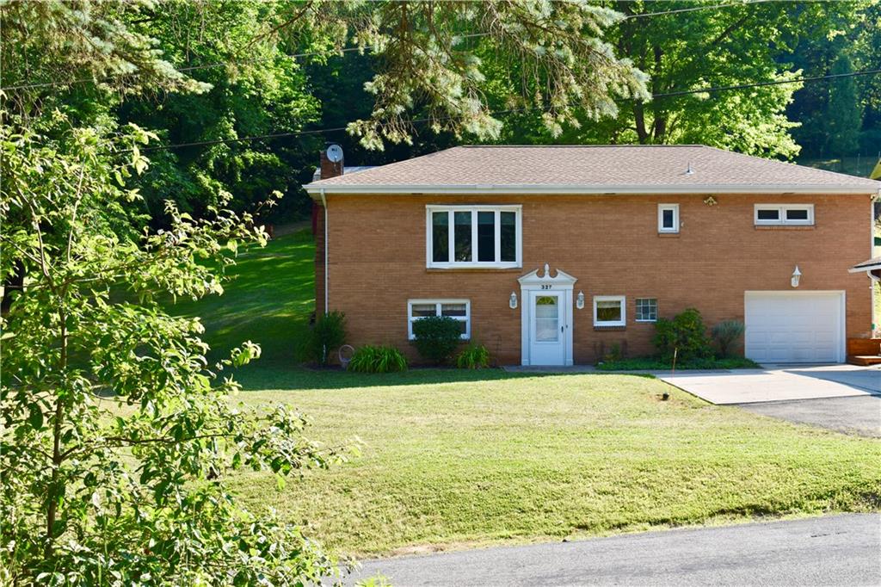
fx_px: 1101
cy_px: 294
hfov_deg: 43.6
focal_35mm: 45
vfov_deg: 29.8
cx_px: 440
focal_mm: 30
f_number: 8
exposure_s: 1/200
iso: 100
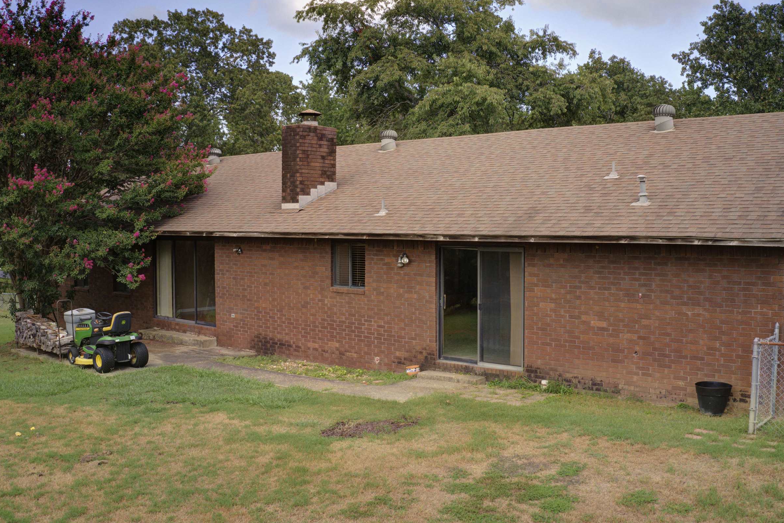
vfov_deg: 36.8
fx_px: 784
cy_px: 245
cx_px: 434
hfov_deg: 53.0
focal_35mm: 36
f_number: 5.6
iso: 100
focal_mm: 10.3
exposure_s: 1/160
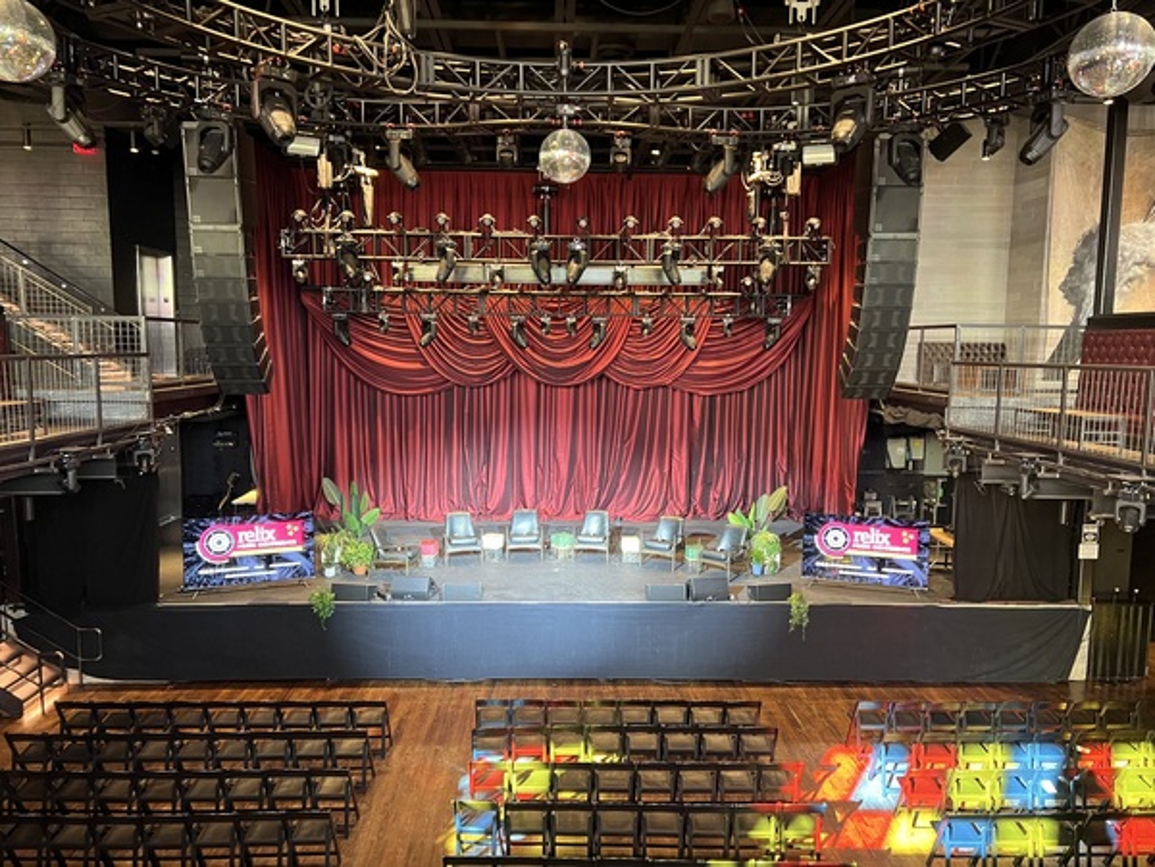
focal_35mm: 26
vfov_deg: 53.1
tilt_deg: -7.0
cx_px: 578
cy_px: 434
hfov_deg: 67.3
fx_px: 868
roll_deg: -0.5
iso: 500
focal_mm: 5.7
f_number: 1.5
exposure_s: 1/54
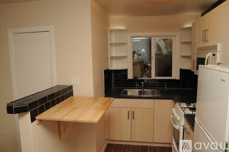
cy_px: 76
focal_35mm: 48
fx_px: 305
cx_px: 114
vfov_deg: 28.0
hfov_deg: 41.2
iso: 320
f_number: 5
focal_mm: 32
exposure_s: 1/60
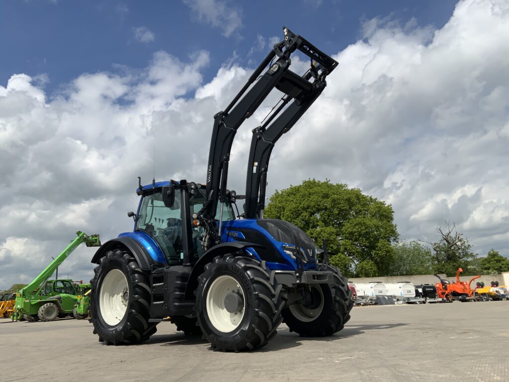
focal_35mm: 29
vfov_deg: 48.2
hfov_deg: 61.7
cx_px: 254
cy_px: 191
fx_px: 426
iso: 20
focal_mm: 3
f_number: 1.8
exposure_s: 1/3788
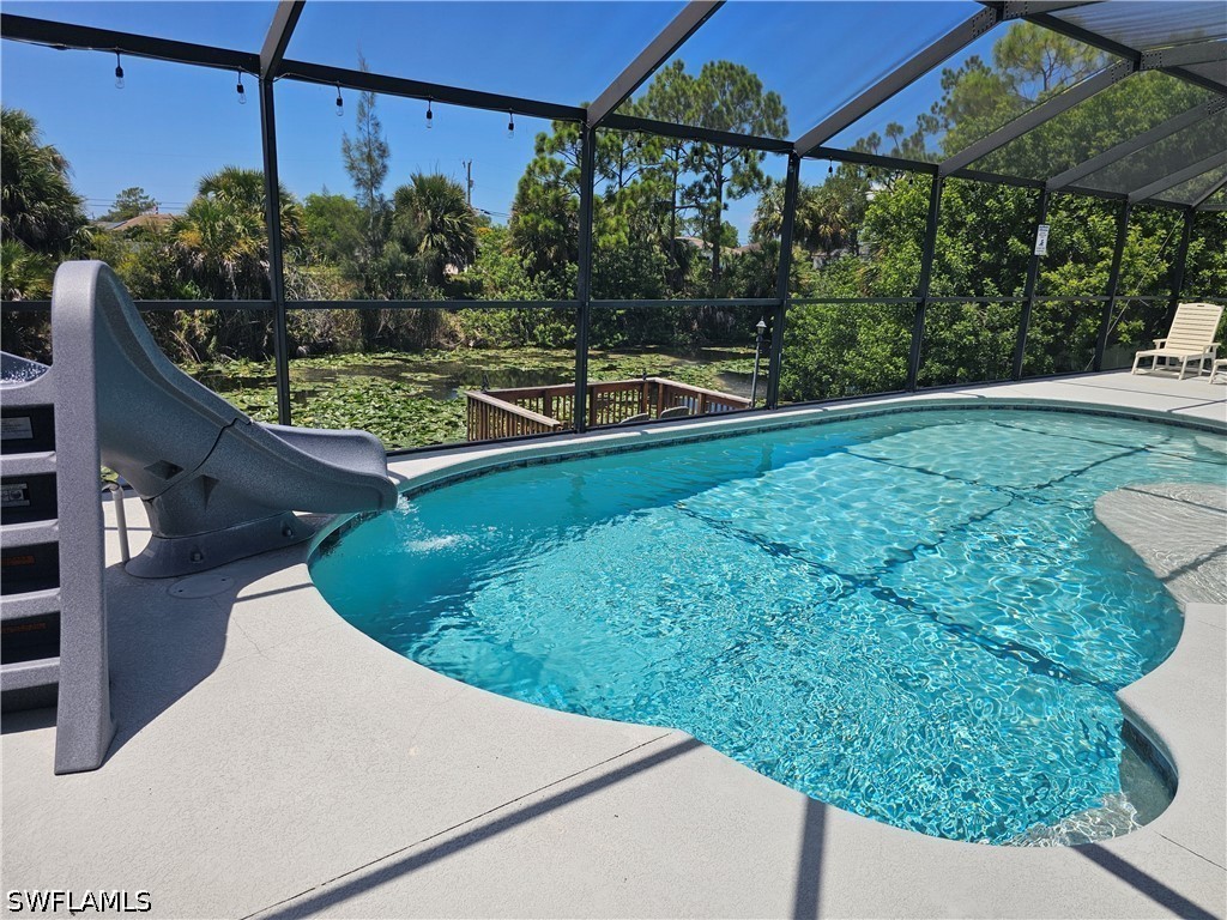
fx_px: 815
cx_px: 614
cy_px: 460
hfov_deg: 73.9
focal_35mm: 23
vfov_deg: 58.9
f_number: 1.7
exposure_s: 1/852
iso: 10
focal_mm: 6.3
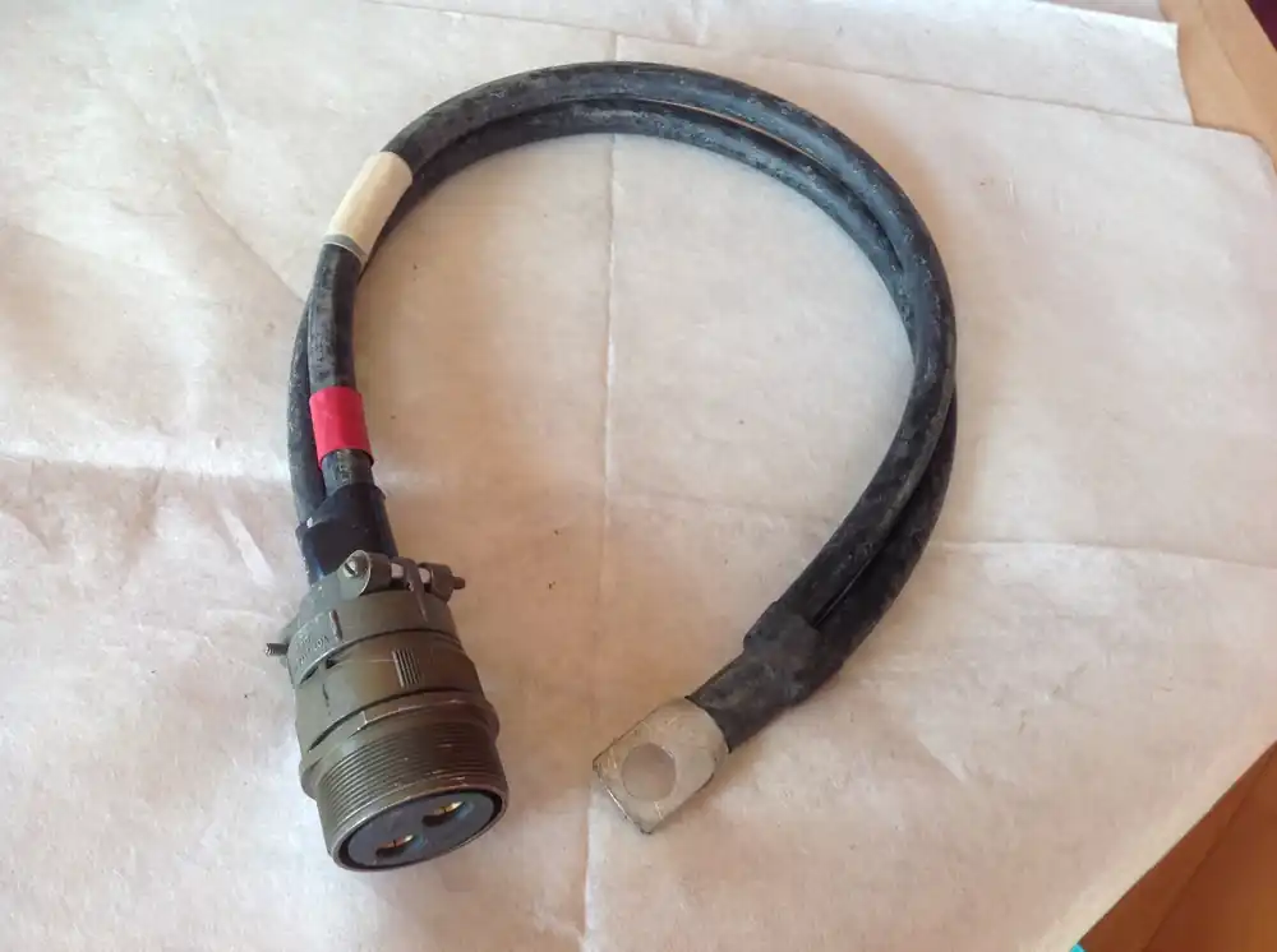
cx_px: 638
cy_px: 476
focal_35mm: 35
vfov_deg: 40.6
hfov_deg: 52.7
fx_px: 1289
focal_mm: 4.28
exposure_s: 1/30
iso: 50
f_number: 2.4
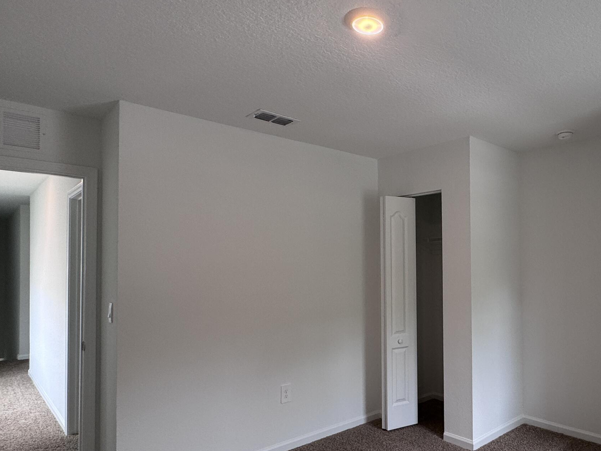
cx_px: 424
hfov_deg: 66.5
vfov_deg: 54.7
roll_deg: +0.6
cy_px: 256
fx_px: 434
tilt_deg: +1.4
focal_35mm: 25
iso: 64
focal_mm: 2.22
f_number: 2.2
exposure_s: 1/120
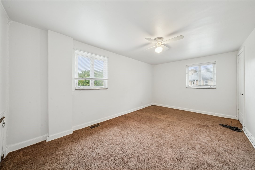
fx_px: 85
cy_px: 85
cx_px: 128
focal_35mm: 12
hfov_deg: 112.6
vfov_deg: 89.9
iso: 200
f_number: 11
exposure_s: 1/4
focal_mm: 12
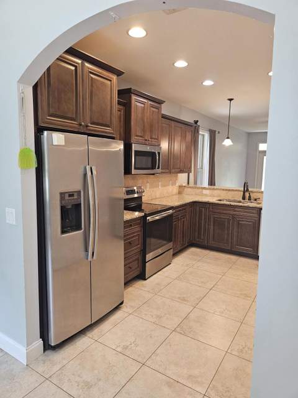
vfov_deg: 73.9
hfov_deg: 58.9
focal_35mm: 23
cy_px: 199
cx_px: 149
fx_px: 264
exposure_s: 1/120
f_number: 1.7
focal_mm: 6.3
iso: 400
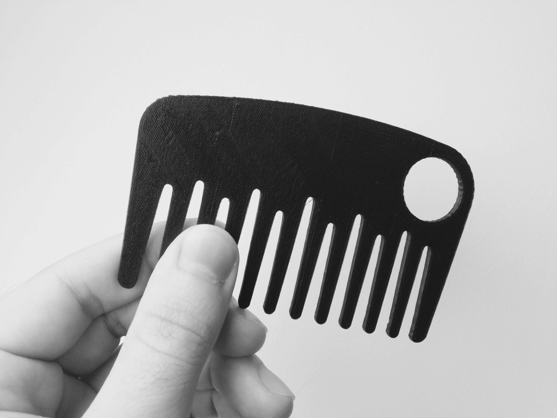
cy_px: 209
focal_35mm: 33
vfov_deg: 42.9
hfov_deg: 55.4
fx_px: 531
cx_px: 278
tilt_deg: -13.5
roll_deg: +0.6
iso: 50
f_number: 2.4
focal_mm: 4.12
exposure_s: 1/152
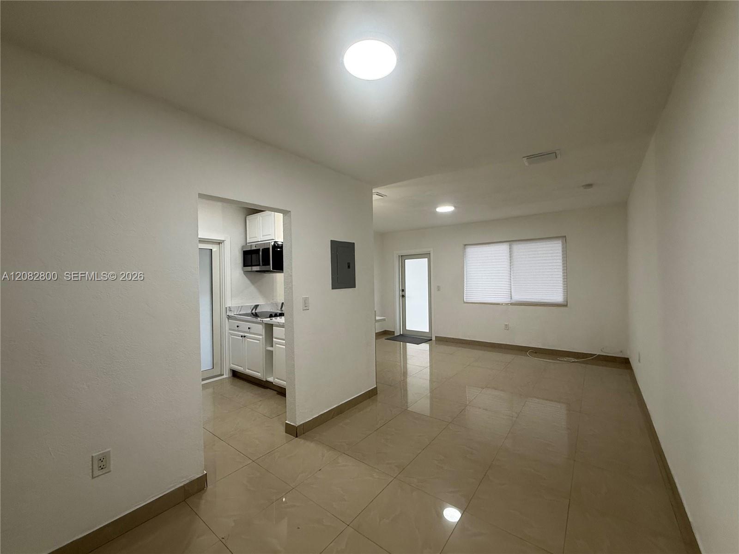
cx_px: 370
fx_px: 299
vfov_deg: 85.7
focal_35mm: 14
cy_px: 277
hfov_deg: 102.1
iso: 160
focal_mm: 2.22
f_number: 2.2
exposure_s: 1/120
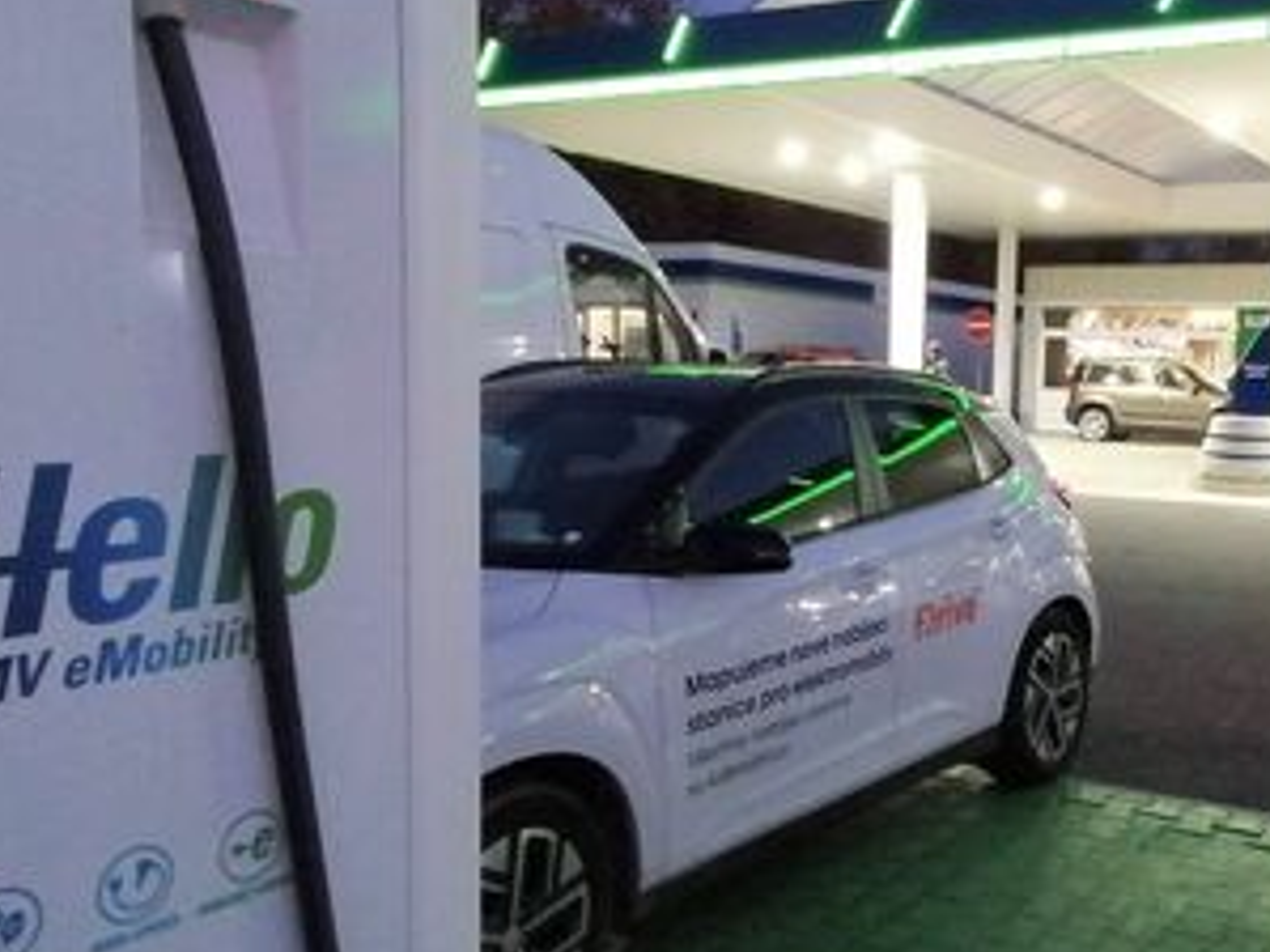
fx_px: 1467
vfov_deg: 35.9
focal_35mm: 40
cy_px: 468
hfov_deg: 45.3
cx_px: 939
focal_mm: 1.78
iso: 320
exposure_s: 1/30
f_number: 2.4
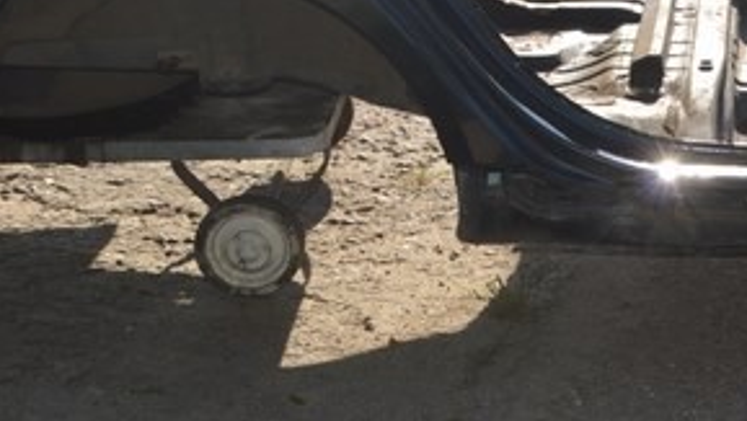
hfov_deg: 20.0
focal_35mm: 100
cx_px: 902
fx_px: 1982
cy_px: -58
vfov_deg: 11.9
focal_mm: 18
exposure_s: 1/200
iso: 100
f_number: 7.1
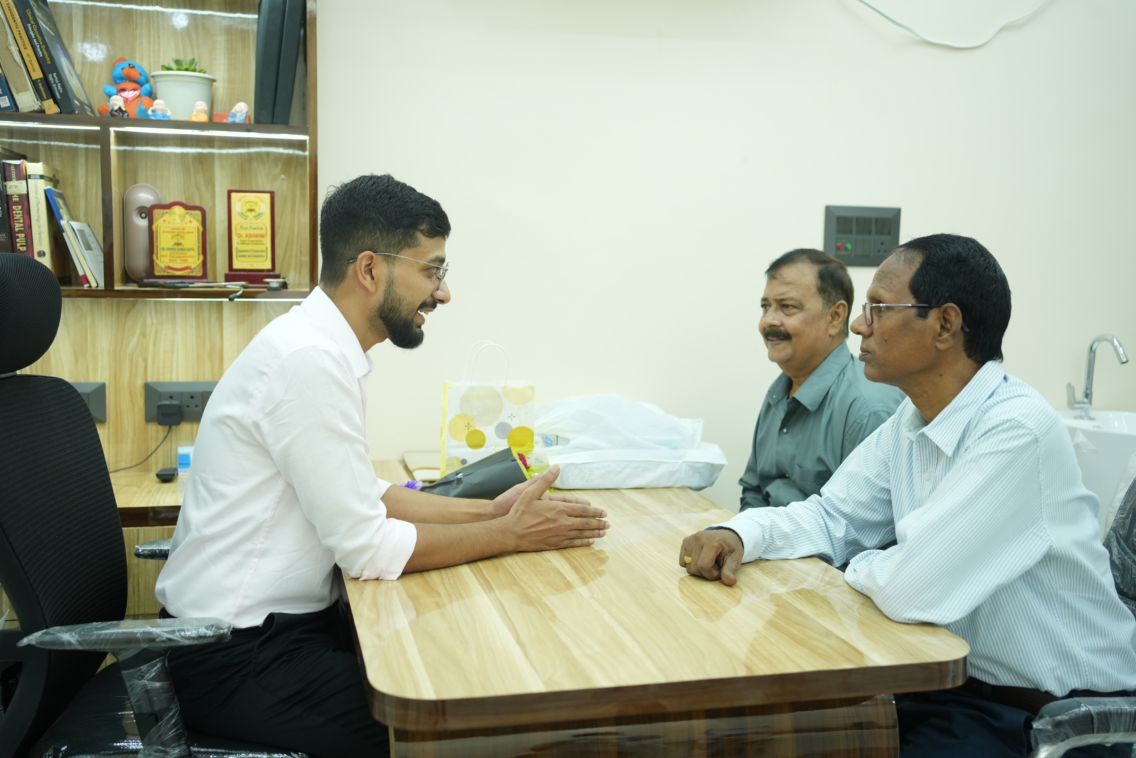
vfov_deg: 37.9
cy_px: 379
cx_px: 568
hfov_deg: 54.4
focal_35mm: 35
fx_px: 1104
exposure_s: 1/250
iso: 800
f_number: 2.8
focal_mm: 35
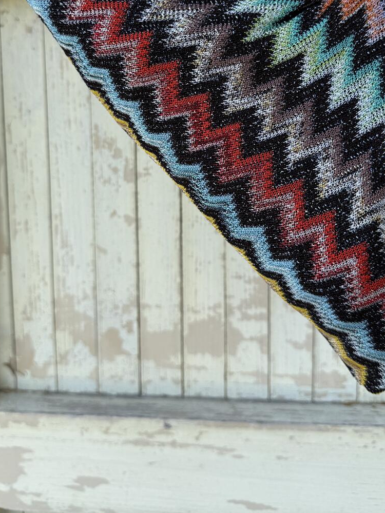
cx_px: 201
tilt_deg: -13.0
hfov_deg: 39.6
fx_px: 534
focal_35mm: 36
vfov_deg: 50.1
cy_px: 156
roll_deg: +1.3
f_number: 1.78
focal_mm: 6.76
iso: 80
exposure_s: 1/840
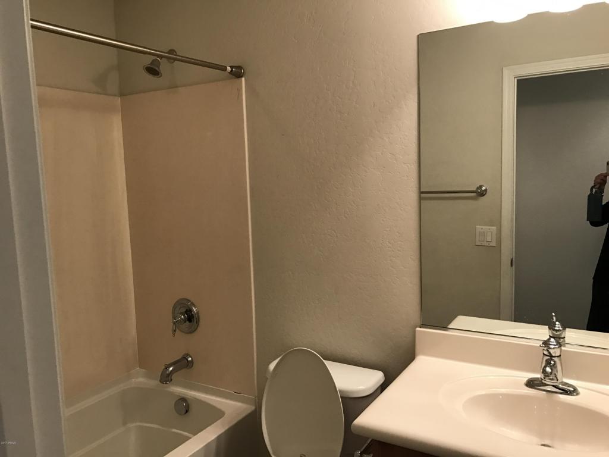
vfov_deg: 49.7
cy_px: 228
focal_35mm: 28
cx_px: 304
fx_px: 493
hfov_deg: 63.4
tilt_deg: -4.3
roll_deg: +2.3
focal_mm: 3.99
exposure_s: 1/30
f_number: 1.8
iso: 40
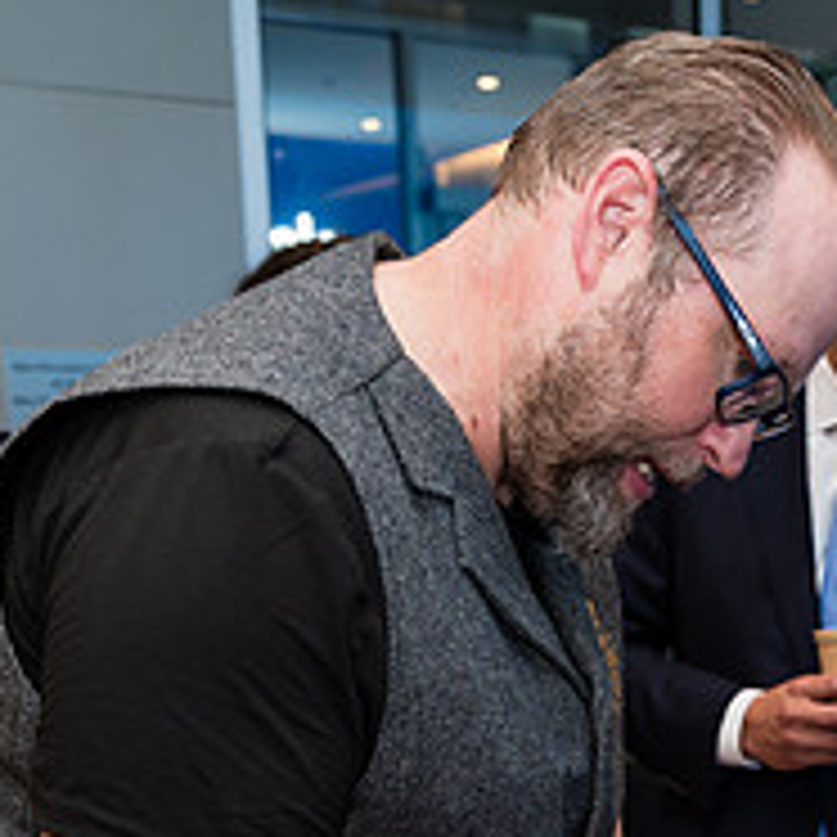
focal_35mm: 68
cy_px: 846
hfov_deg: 24.8
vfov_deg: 24.2
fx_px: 1860
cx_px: 711
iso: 400
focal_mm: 25.5
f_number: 3.2
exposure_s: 1/200
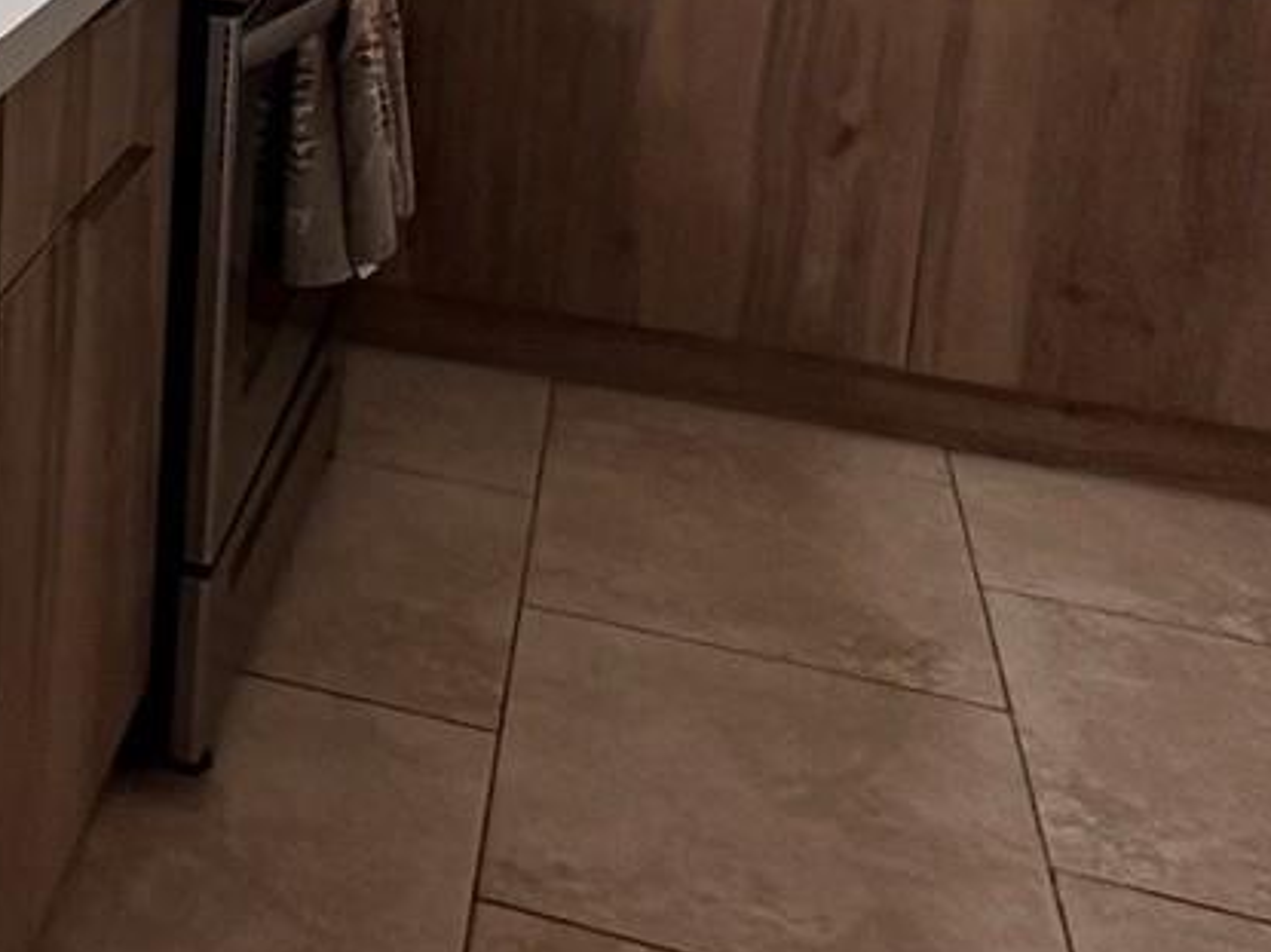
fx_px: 1982
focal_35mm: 54
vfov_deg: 24.3
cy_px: -211
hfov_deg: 31.8
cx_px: -95
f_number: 2.2
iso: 250
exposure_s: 1/120
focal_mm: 2.22
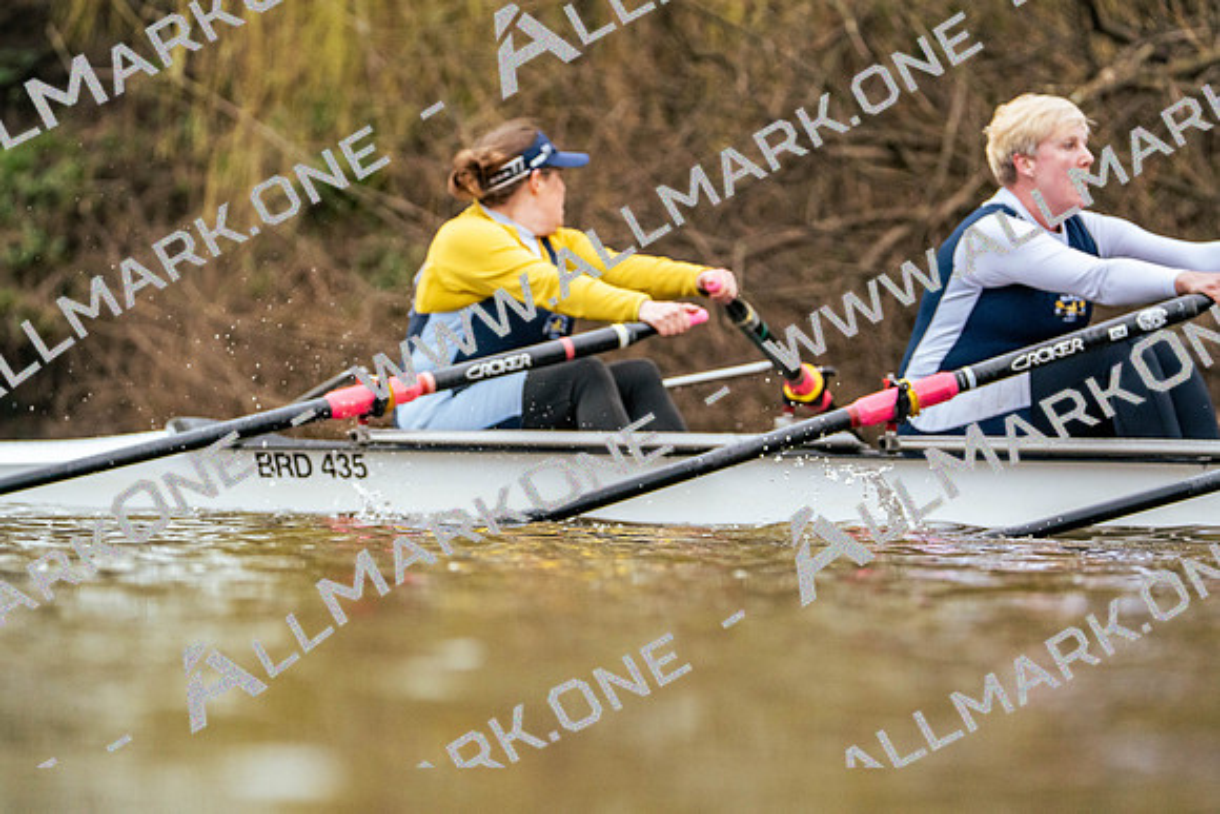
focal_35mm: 341
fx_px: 11558
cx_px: 610
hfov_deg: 6.0
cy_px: 407
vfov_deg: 4.0
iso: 4000
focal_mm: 341
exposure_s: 1/1600
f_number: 6.3
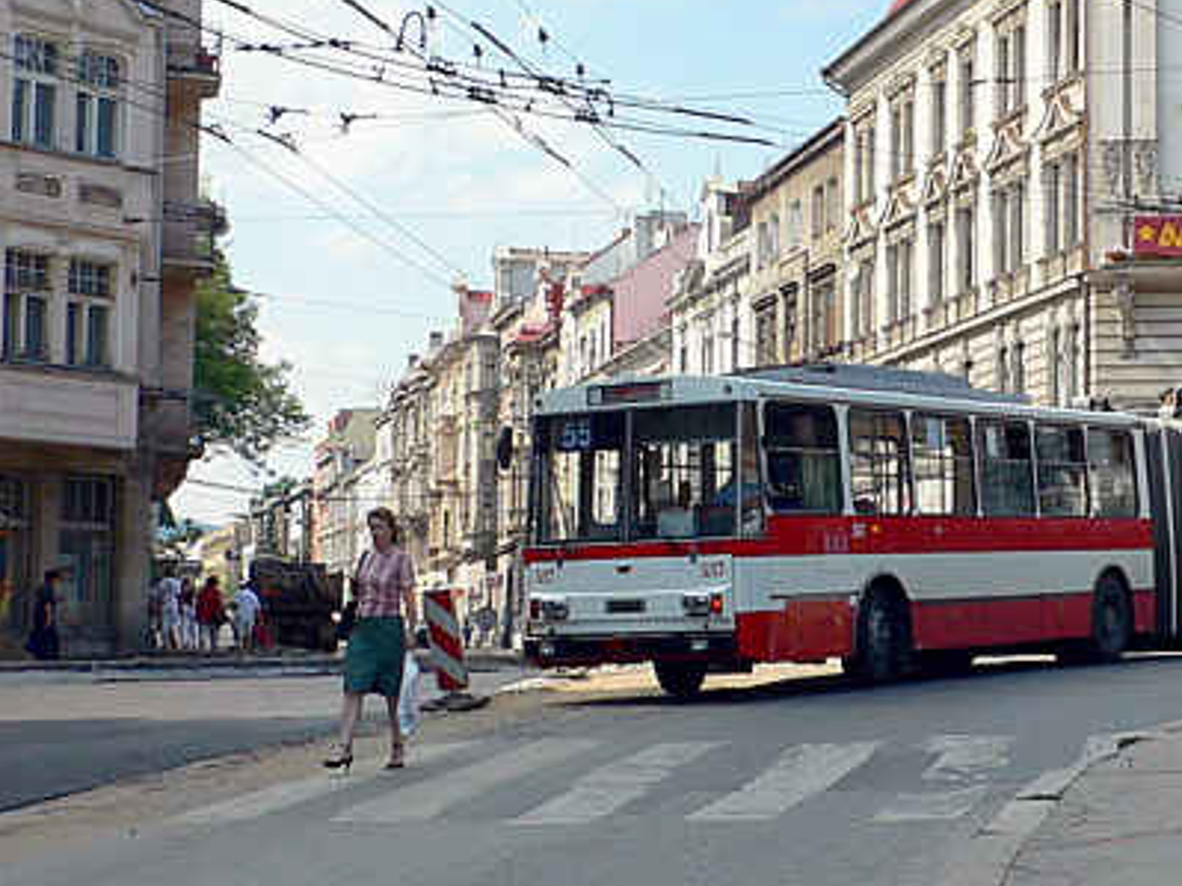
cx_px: 921
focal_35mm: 77
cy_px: 412
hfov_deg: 25.0
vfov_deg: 19.1
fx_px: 2628
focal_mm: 6.3
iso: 80
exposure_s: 1/320
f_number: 4
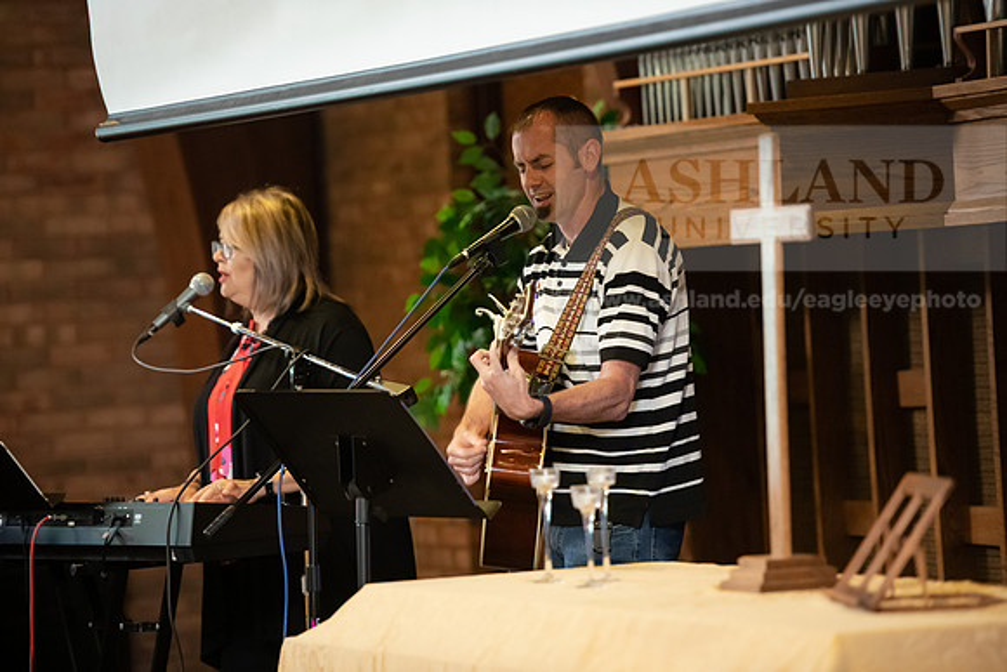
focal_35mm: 170
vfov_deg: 8.1
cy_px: 336
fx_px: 4756
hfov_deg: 12.1
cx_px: 504
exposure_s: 1/125
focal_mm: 170
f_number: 2.8
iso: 3200
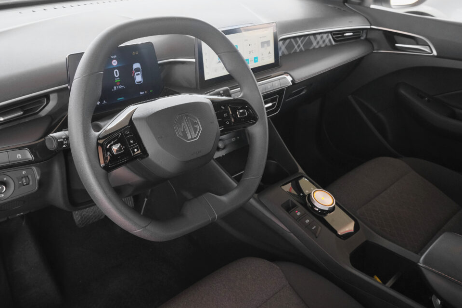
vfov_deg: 41.1
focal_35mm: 32
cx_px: 220
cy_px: 147
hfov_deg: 58.7
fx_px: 411
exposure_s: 1/60
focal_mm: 19.7
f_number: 8
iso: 2000
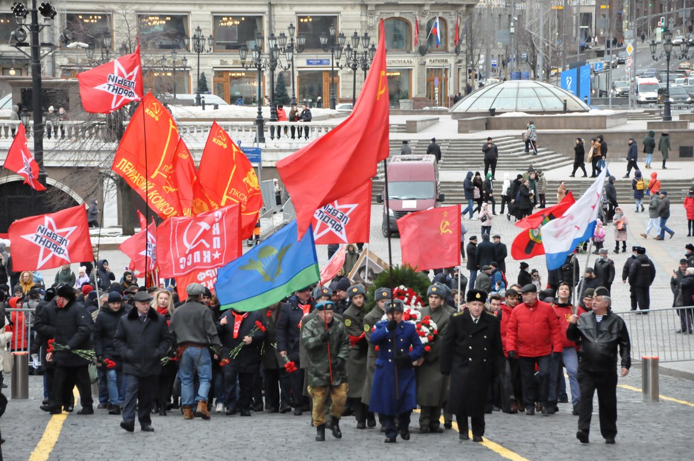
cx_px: 347
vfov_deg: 7.0
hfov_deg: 10.6
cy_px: 230
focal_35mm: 195
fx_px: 3755
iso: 3200
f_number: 7.1
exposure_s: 1/200
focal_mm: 130
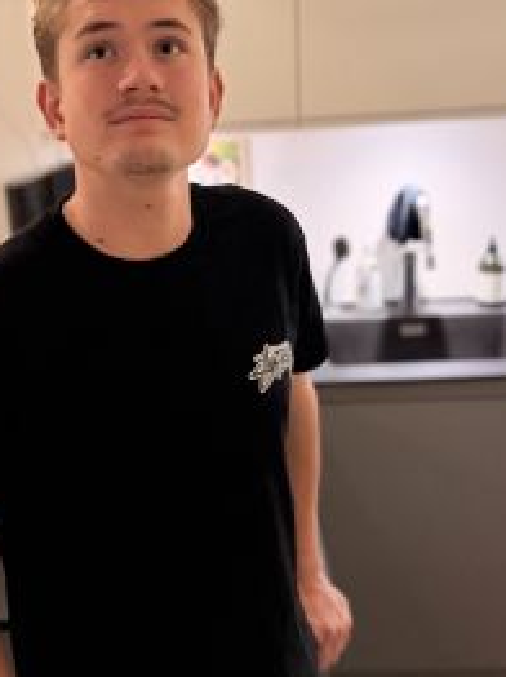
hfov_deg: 26.4
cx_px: 173
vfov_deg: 34.9
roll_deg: +4.7
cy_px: 276
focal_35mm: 55
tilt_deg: -14.0
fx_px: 1074
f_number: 1.78
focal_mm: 6.76
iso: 640
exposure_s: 1/33
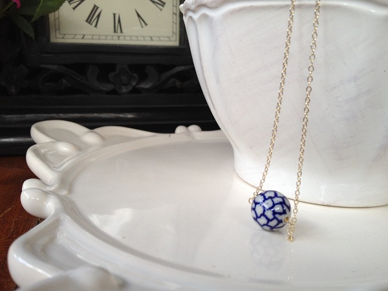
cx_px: 194
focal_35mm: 35
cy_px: 146
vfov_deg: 40.7
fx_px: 392
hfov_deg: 52.6
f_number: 2.4
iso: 80
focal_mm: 4.28
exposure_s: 1/120
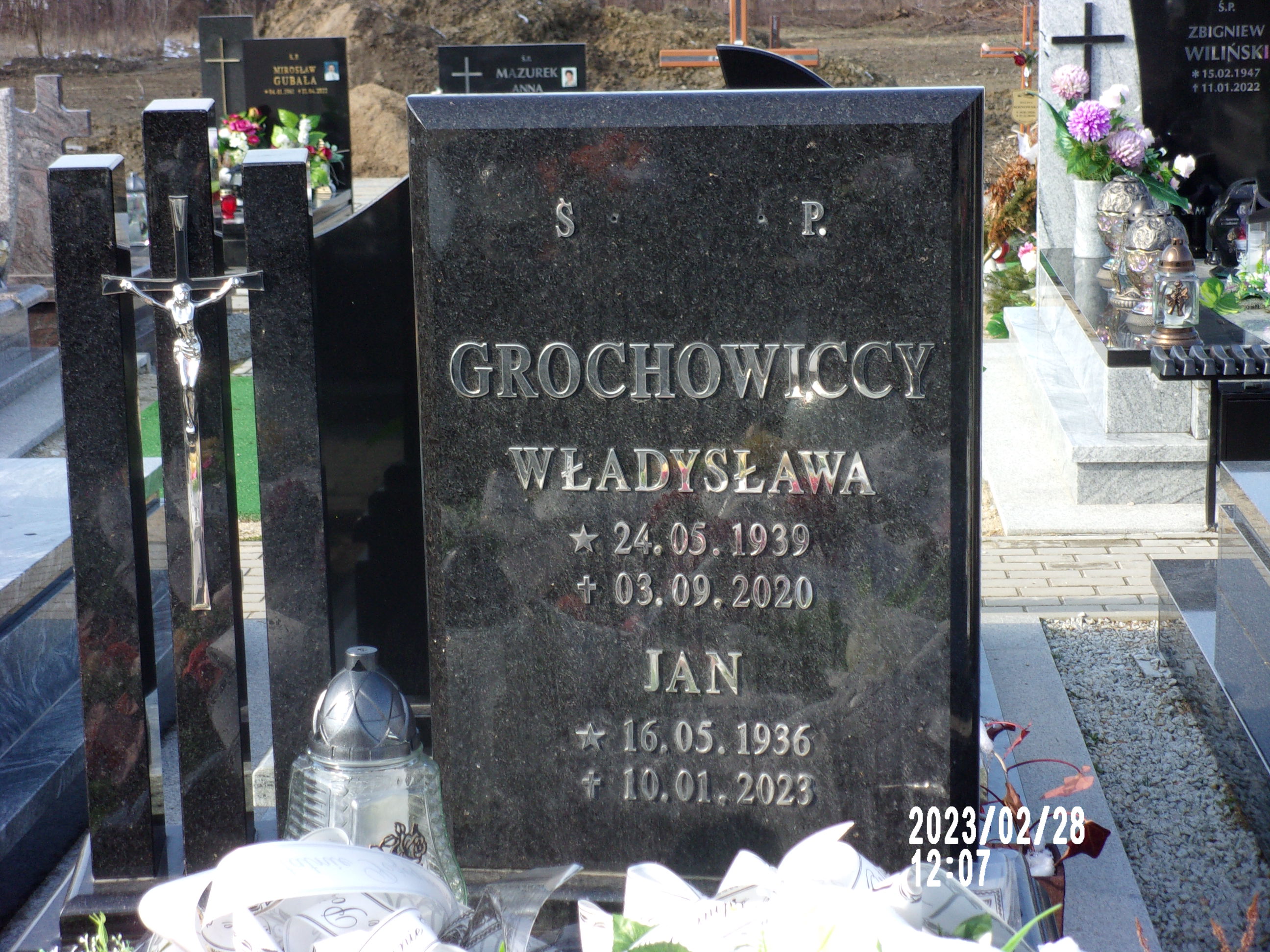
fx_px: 2862
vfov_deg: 18.9
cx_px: 635
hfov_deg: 25.0
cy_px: 476
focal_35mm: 78
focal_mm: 14
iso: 80
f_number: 5.4
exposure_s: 1/125
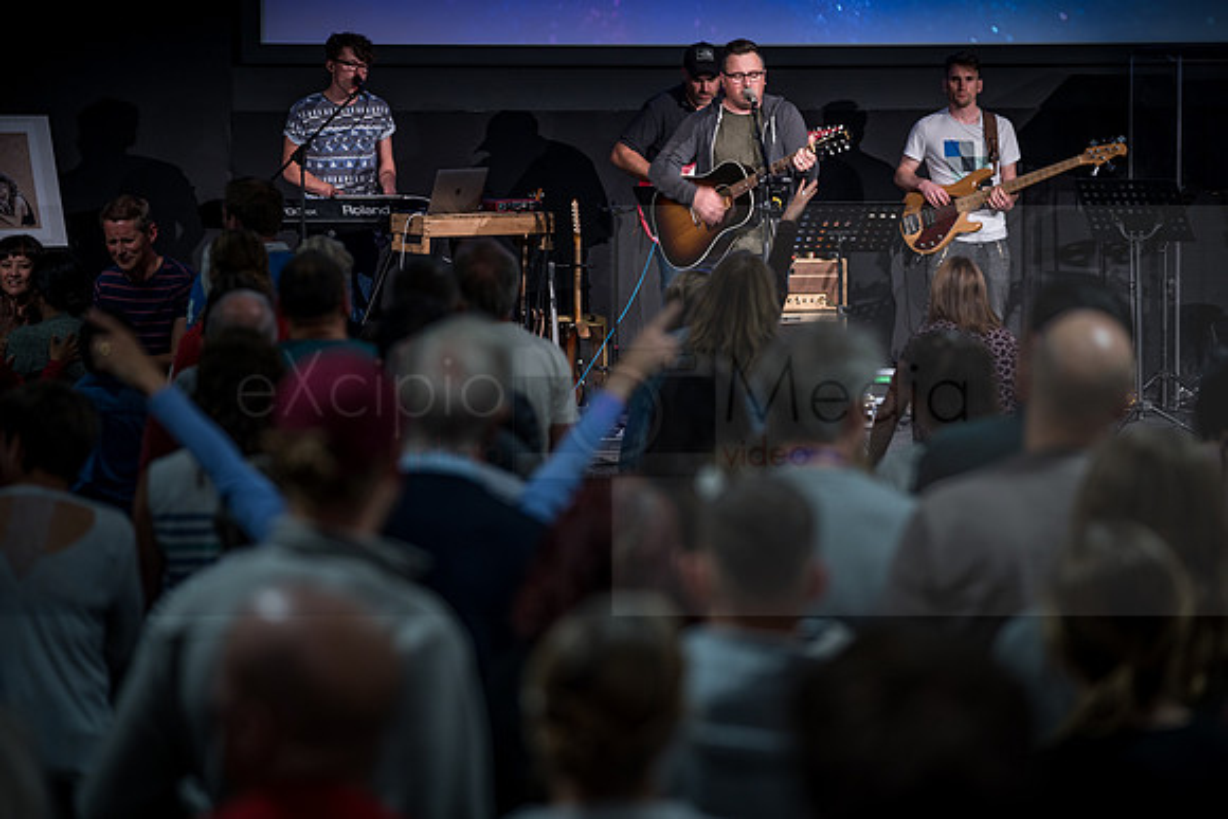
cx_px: 625
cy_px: 415
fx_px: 4697
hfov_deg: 14.9
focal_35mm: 138
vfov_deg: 10.0
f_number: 2.8
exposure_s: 1/60
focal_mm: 135
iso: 400
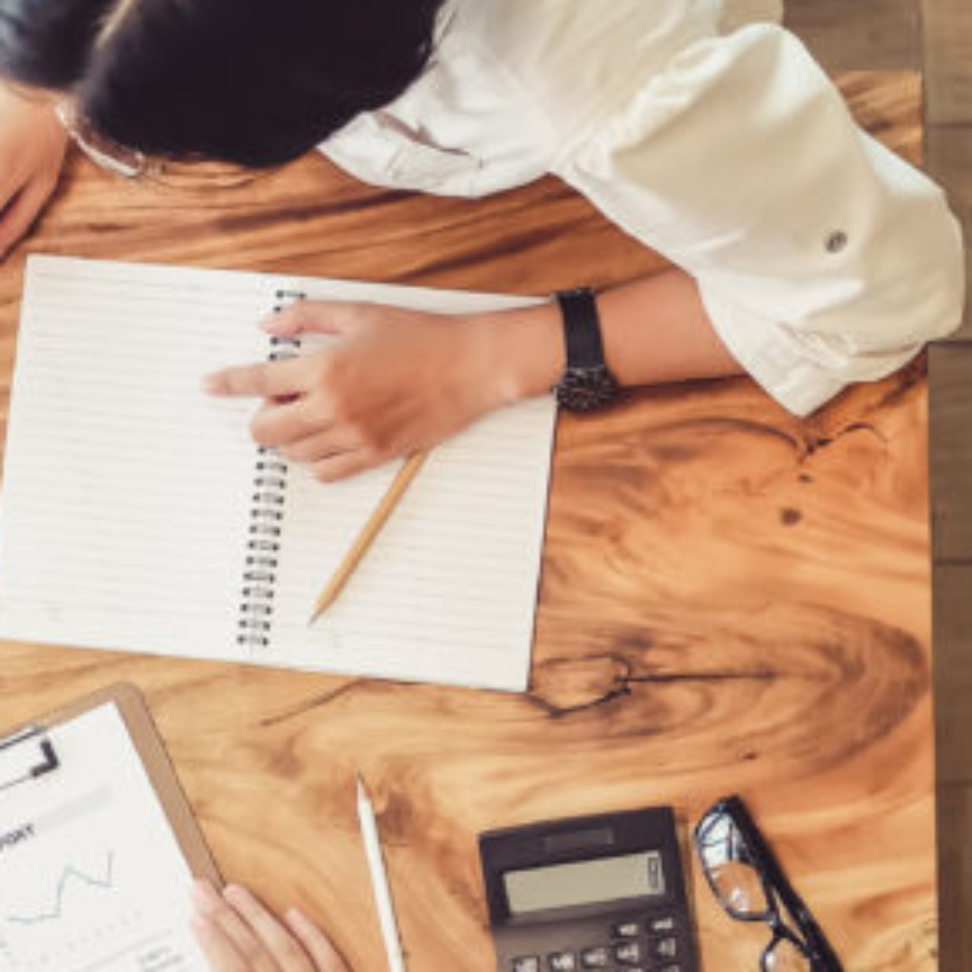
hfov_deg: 10.7
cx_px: -179
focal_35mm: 160
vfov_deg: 10.9
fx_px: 5083
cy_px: 700
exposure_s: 1/125
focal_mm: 35
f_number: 2
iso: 400
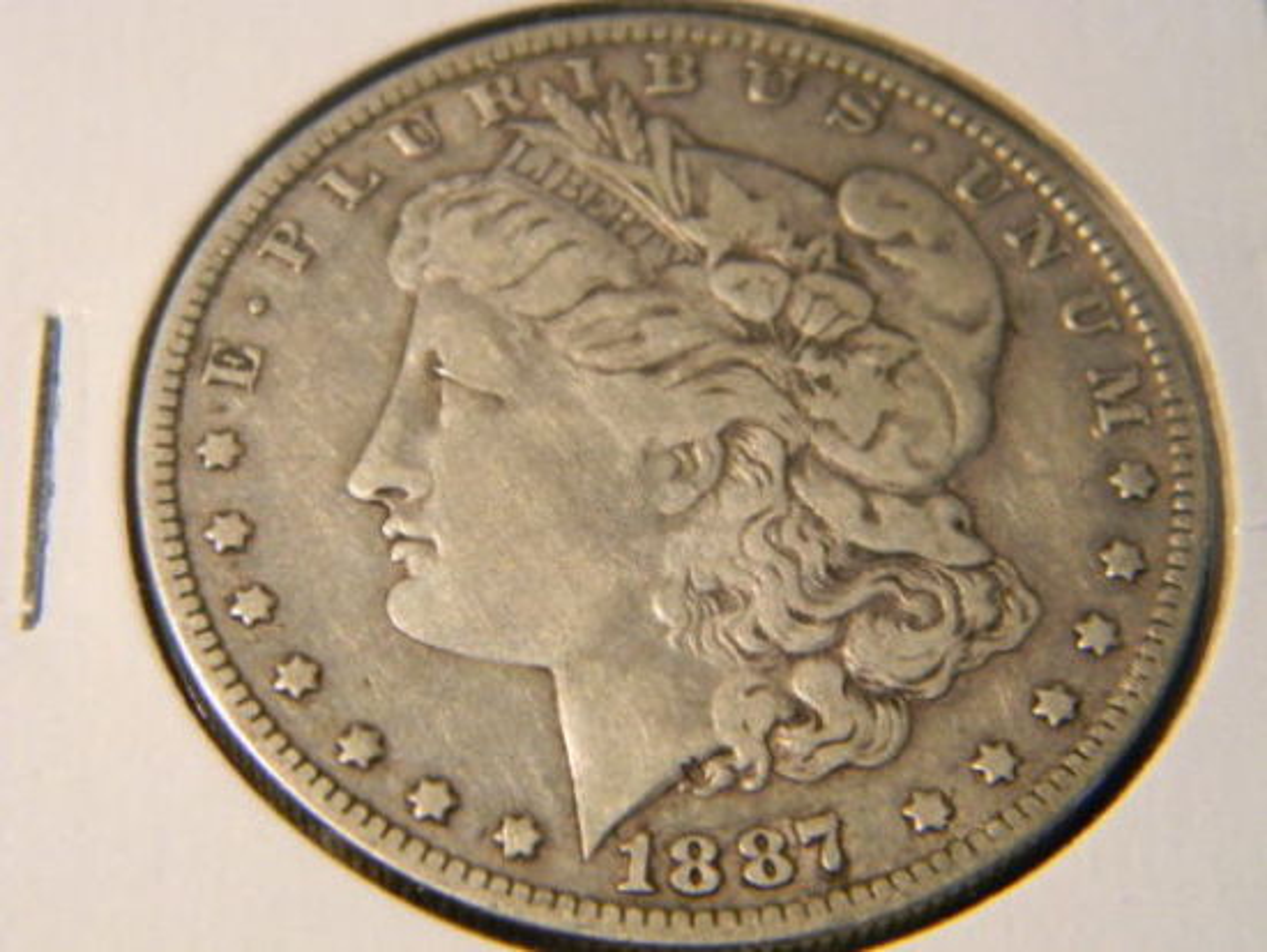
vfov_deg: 17.8
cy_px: 476
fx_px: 3039
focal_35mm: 83
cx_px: 634
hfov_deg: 23.5
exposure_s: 1/30
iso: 349
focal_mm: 15.1
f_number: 4.5
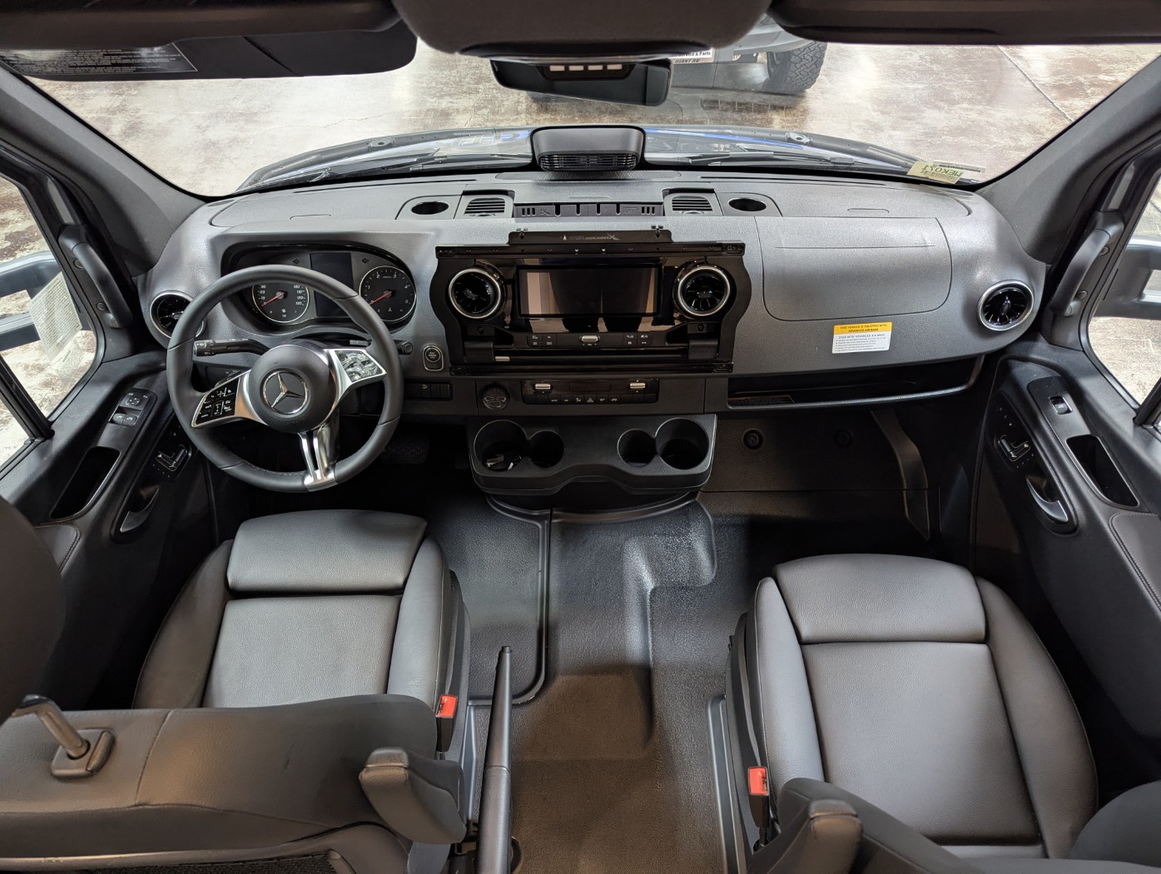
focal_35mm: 24
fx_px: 806
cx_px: 580
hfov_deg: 71.5
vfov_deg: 56.9
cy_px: 437
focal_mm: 6.81
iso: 184
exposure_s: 1/23.7
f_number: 1.85
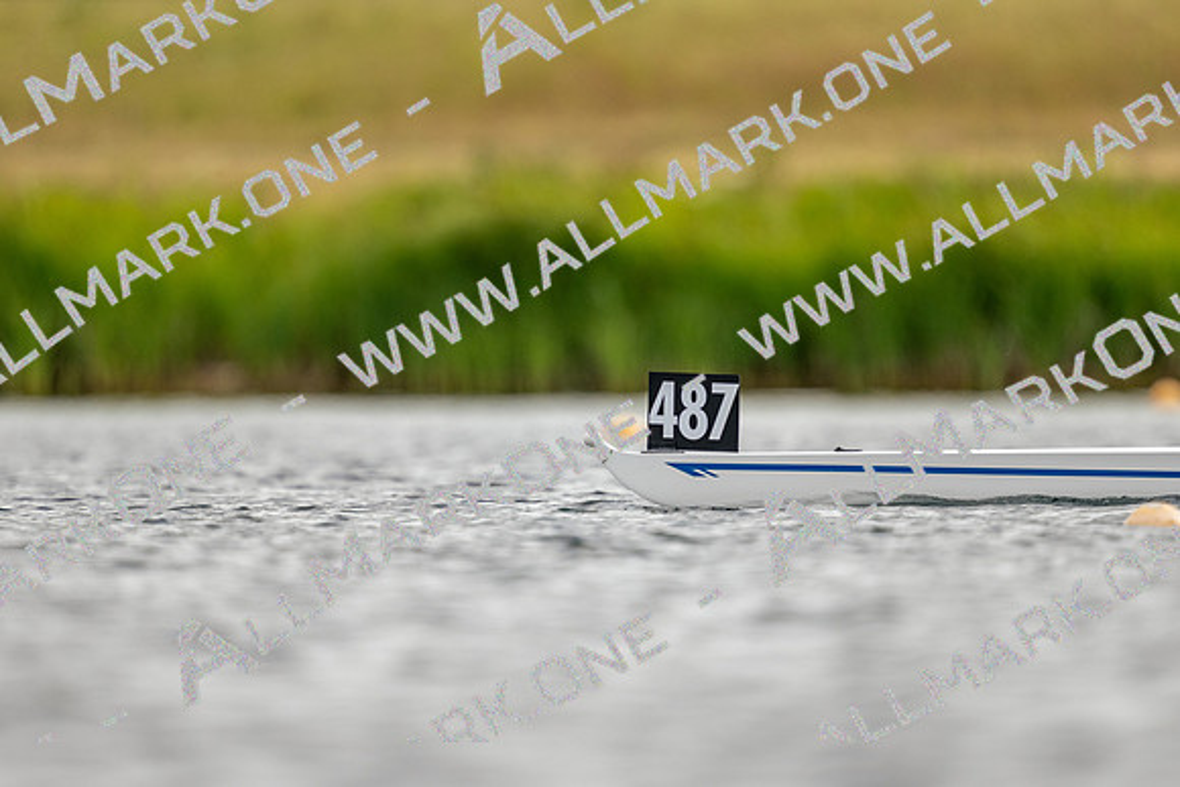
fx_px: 29506
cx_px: 590
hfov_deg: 2.3
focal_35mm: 900
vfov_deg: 1.5
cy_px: 394
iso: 200
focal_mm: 600
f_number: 4
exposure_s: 1/2000
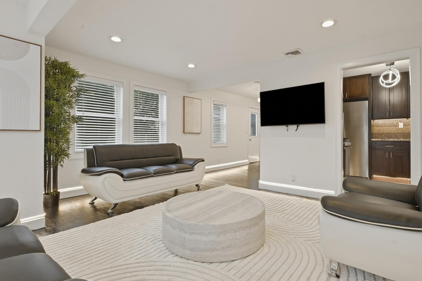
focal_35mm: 18
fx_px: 211
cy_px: 135
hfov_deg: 90.0
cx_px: 218
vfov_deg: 67.4
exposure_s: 1/10
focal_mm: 14
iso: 250
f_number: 11
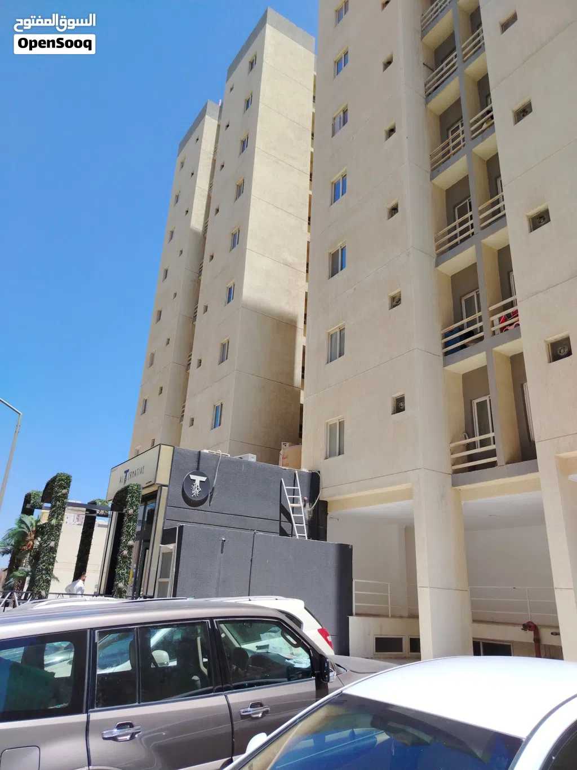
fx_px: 533
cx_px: 288
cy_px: 385
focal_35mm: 24
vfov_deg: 71.6
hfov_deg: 56.8
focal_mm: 5.25
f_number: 1.75
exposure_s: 1/982
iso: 100
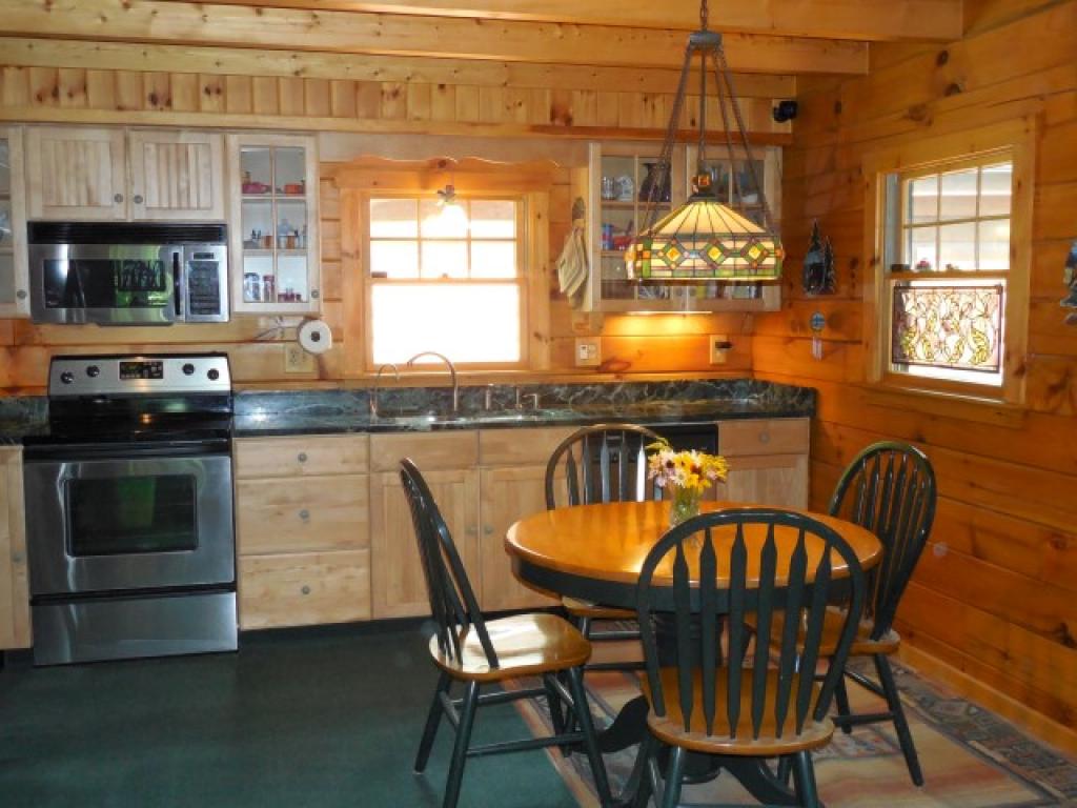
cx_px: 538
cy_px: 404
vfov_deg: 40.7
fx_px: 1089
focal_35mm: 35
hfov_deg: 52.6
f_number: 3.7
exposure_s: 1/30
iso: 640
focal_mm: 6.3
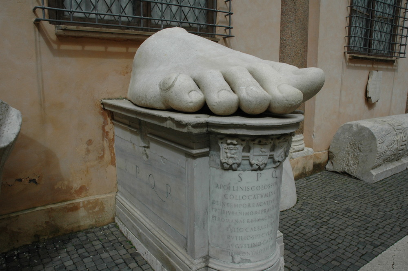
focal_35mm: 27
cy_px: 136
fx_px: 306
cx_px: 204
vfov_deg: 47.9
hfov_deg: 67.4
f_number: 10
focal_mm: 18
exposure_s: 1/400
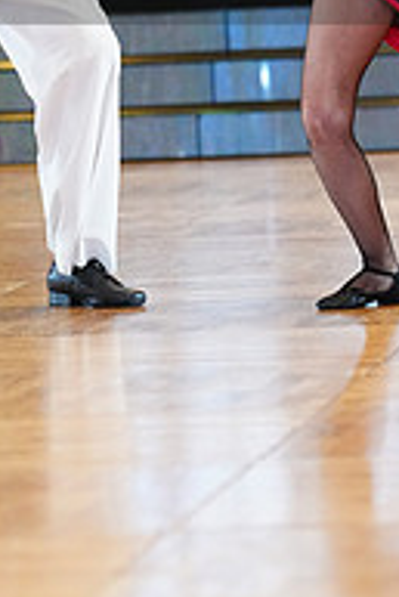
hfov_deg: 3.8
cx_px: 246
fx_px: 5941
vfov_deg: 5.7
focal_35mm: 358
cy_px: -77
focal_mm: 119
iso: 2500
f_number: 3.2
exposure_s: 1/400
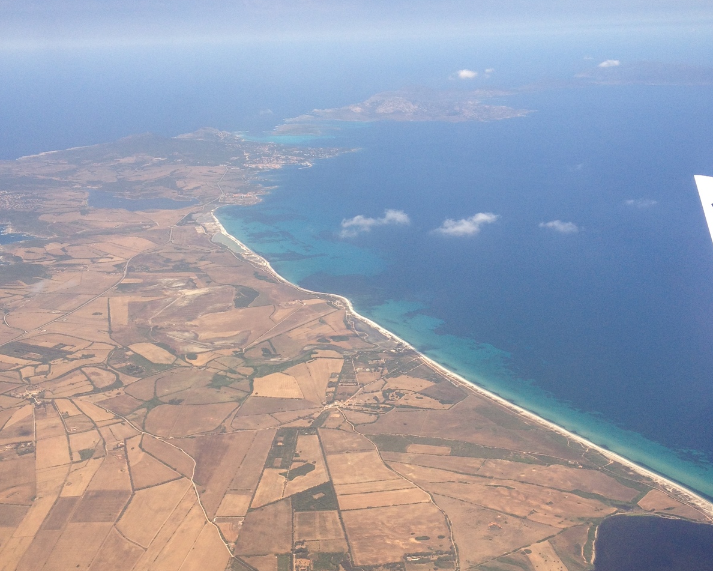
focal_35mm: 46
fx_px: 971
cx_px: 357
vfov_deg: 32.7
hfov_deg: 40.3
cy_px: 309
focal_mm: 4.28
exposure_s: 1/1104
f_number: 2.4
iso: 50
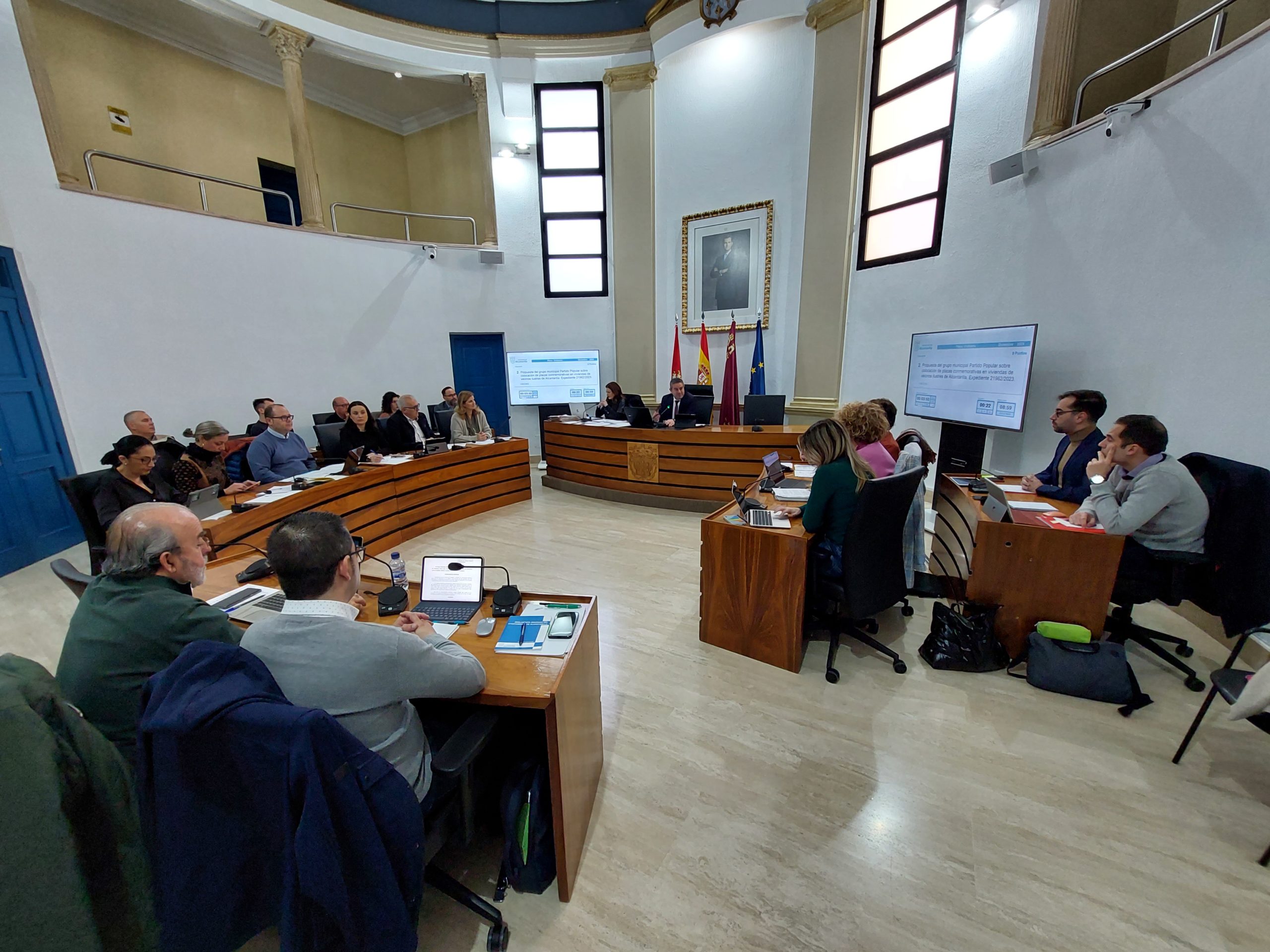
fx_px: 477
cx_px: 635
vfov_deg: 89.9
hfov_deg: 106.2
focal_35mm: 13
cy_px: 476
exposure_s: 1/50
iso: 125
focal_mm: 1.74
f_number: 2.2
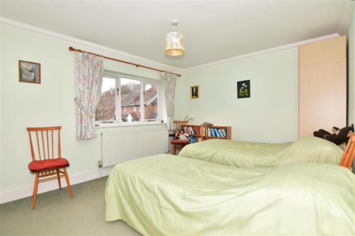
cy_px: 118
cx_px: 178
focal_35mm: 15
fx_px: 148
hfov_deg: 100.4
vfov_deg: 77.3
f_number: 3.5
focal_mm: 10
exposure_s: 1/60
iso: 200
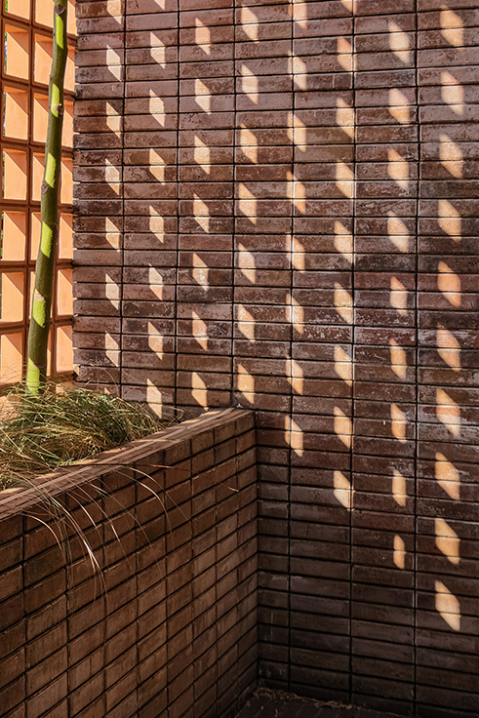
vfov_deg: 33.1
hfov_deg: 22.4
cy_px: 234
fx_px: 1197
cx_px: 109
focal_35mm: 60
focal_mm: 24
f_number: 4
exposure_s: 1/250
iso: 160
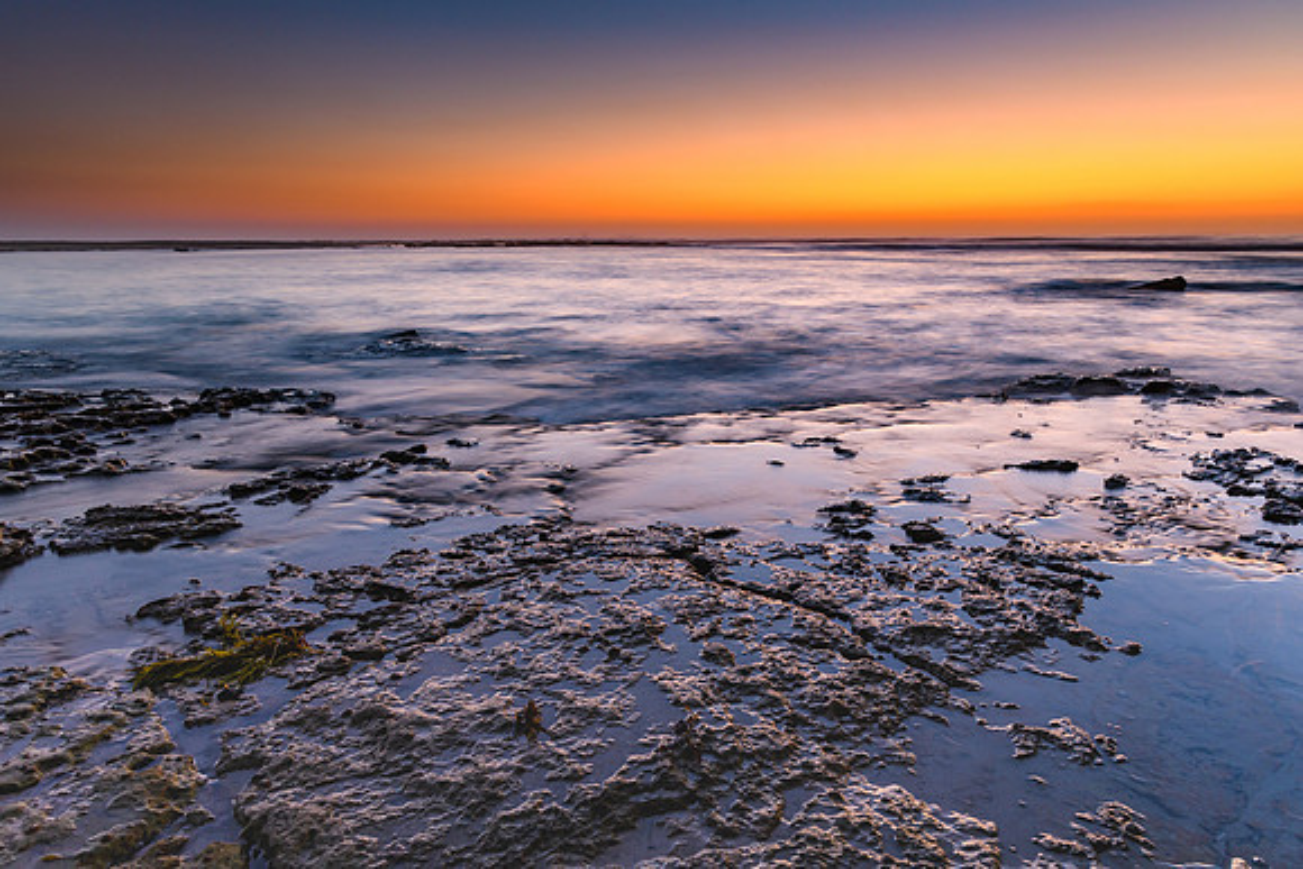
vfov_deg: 52.2
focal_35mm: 25
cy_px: 432
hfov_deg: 72.6
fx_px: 887
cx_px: 650
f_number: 5.6
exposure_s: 4
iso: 200
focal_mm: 16
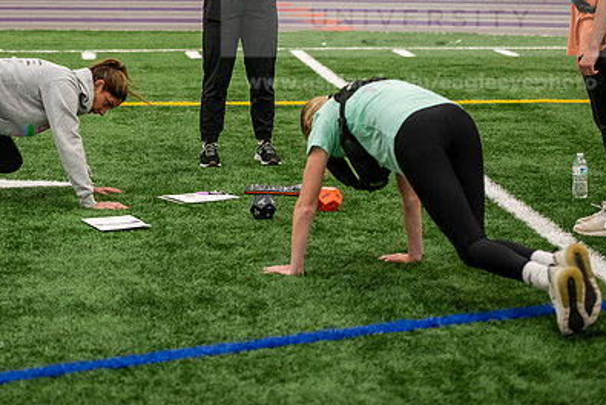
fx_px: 1853
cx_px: 175
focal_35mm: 110
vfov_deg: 12.4
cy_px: 114
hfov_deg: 18.5
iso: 2000
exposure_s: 1/200
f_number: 3.2
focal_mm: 75
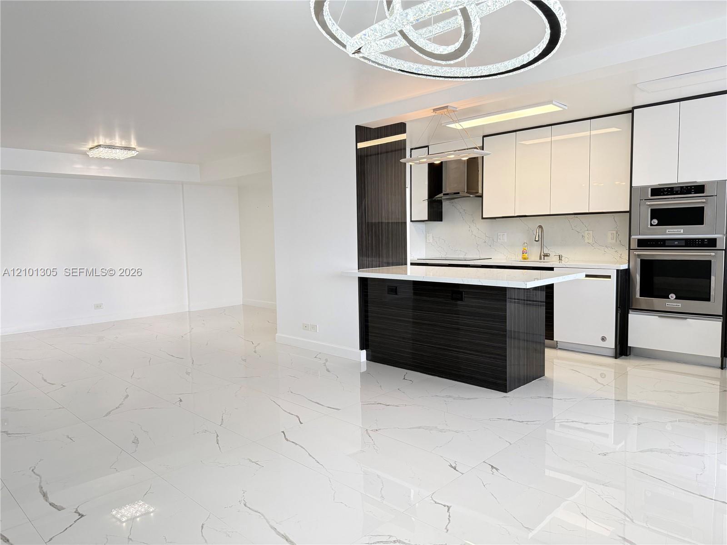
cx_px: 364
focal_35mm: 24
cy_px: 272
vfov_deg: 56.8
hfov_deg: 71.6
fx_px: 504
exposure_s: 1/142
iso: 200
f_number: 1.78
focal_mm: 6.76
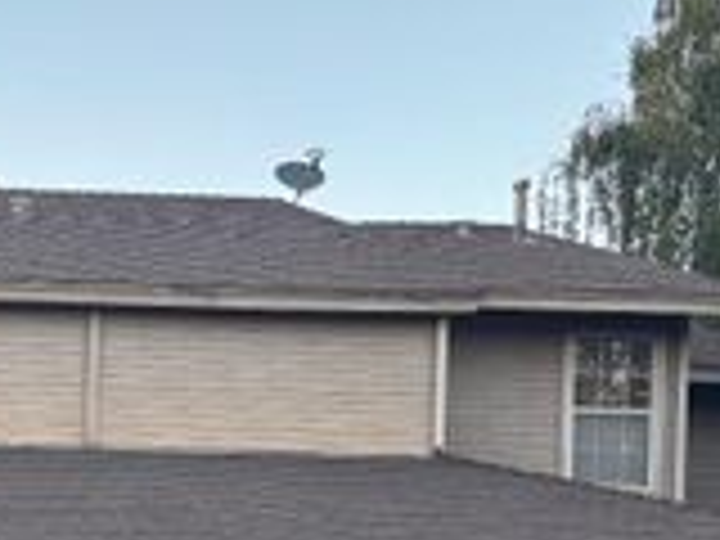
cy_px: 695
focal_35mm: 81
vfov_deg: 17.2
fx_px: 1685
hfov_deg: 20.4
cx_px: -378
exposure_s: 1/121
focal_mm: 5.96
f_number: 1.6
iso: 100
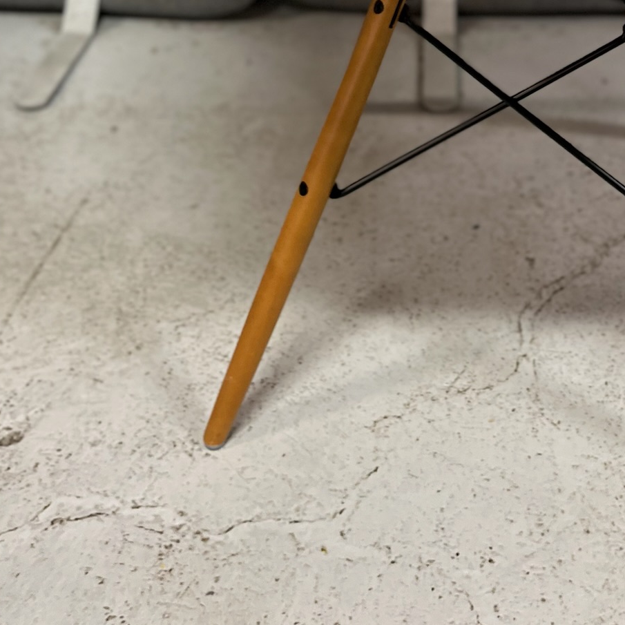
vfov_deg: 29.6
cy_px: -56
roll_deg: +2.7
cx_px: 421
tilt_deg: -29.3
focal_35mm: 52
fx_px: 1062
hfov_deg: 32.5
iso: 160
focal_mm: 5.1
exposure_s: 1/50
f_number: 1.6
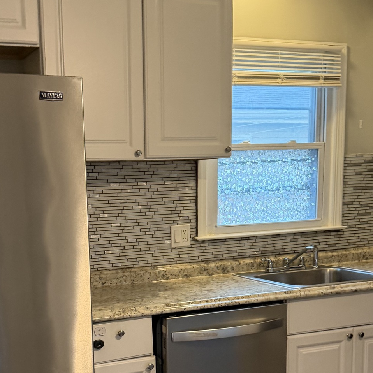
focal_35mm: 51
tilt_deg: -11.5
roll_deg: +2.8
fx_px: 622
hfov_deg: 33.1
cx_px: 124
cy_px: 278
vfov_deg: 32.8
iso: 400
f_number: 1.78
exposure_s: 1/60
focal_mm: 6.76
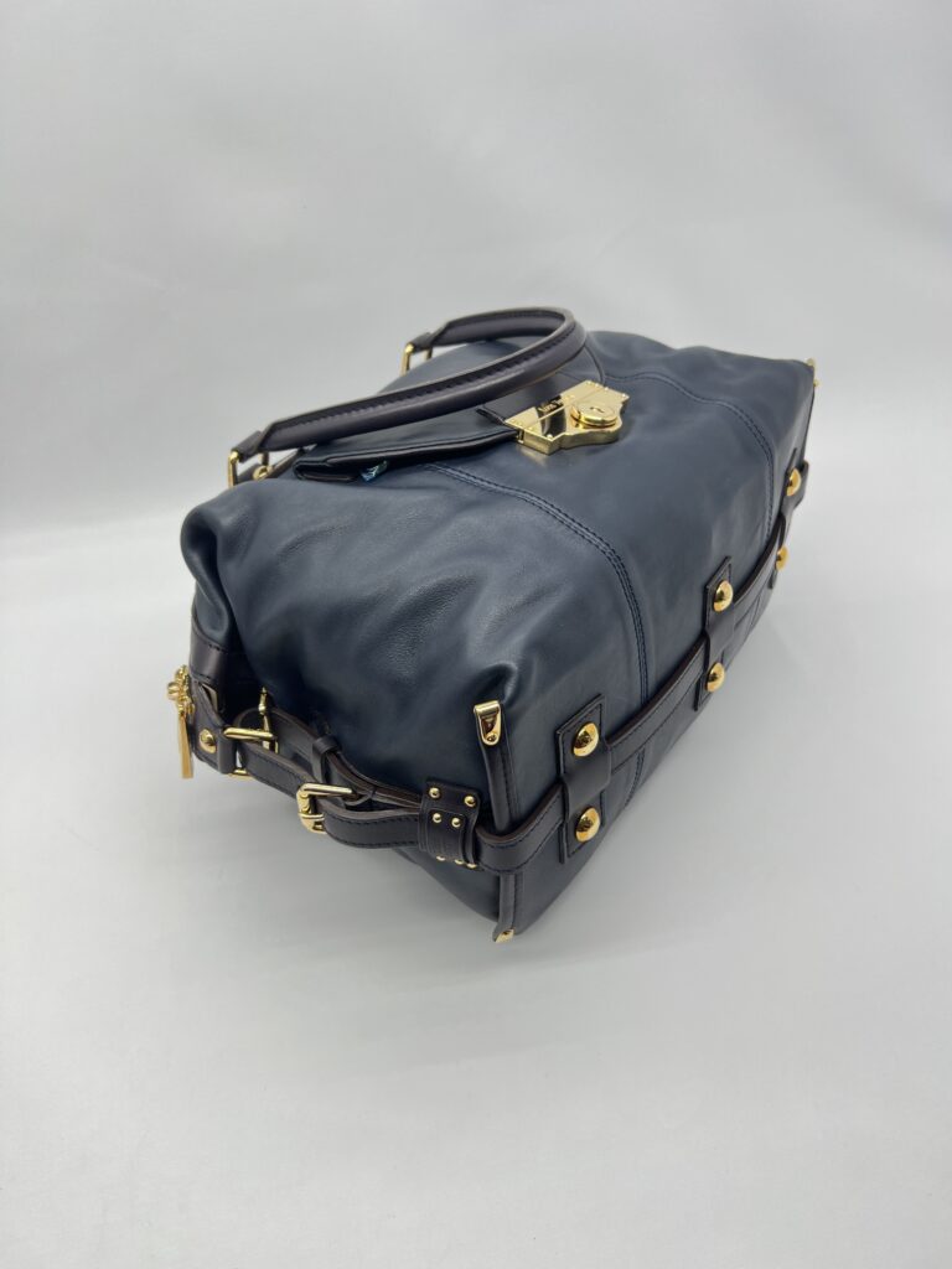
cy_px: 634
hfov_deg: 53.1
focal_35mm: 26
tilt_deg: -37.0
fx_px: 953
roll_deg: +5.1
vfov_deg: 67.3
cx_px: 476
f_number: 1.5
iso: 40
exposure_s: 1/100
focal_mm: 5.7
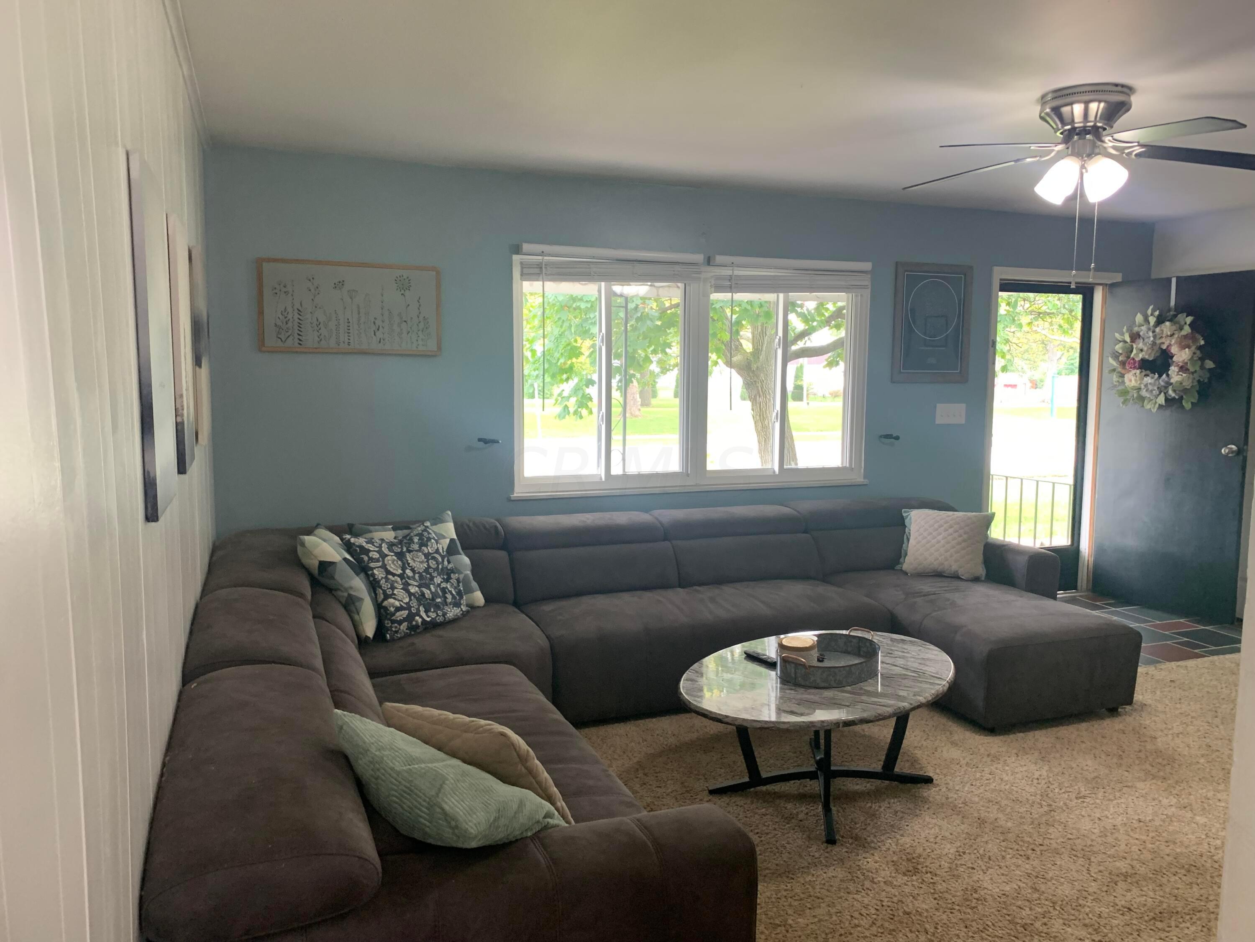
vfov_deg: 53.1
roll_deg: -0.4
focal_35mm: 26
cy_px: 471
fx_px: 943
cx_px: 628
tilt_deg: -7.6
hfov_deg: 67.3
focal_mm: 4.25
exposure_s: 1/60
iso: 160
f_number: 1.8
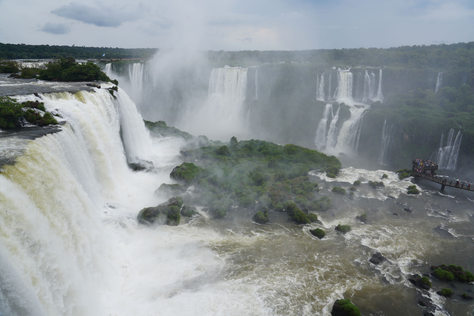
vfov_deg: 53.1
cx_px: 237
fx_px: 316
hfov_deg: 73.7
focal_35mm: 24
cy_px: 158
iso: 100
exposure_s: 1/125
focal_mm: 24
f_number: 9
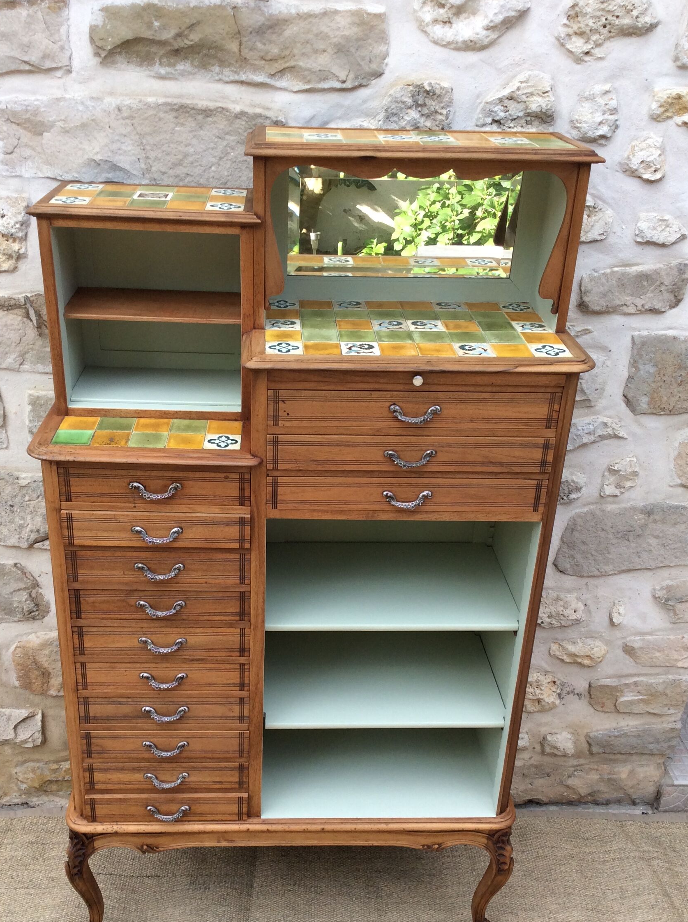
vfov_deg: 50.2
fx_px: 983
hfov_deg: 38.6
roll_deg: -2.3
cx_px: 327
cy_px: 497
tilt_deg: -26.6
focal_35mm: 37
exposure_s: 1/216
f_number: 2.4
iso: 32
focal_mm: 3.3
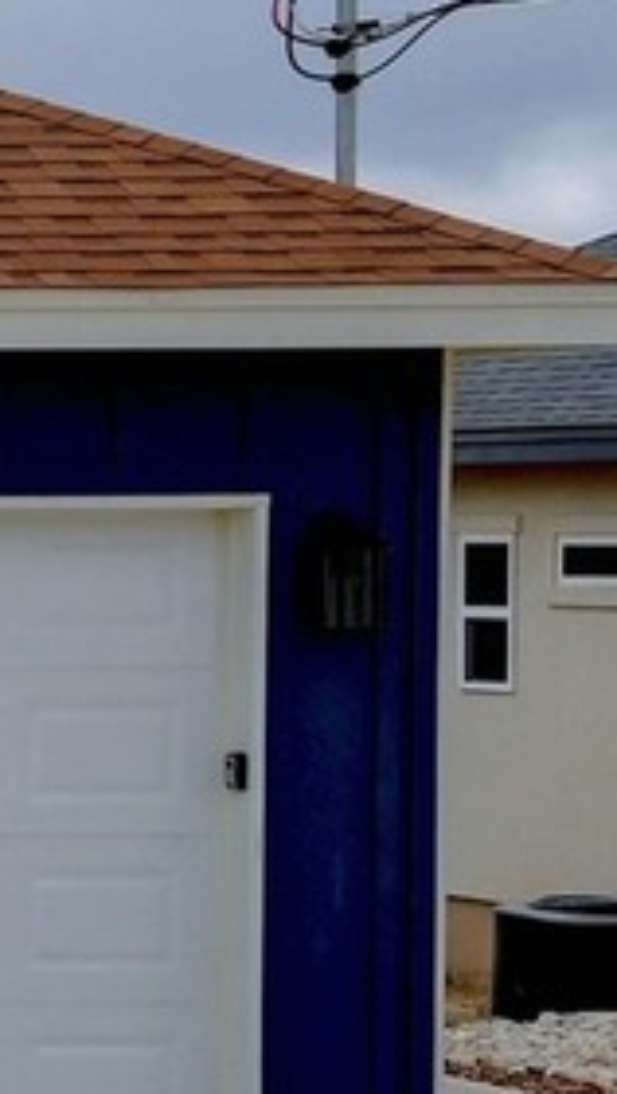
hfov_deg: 6.0
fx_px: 4499
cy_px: 594
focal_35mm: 155
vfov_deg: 13.9
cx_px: -2234
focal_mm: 25.5
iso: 2000
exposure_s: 1/4000
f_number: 6.3
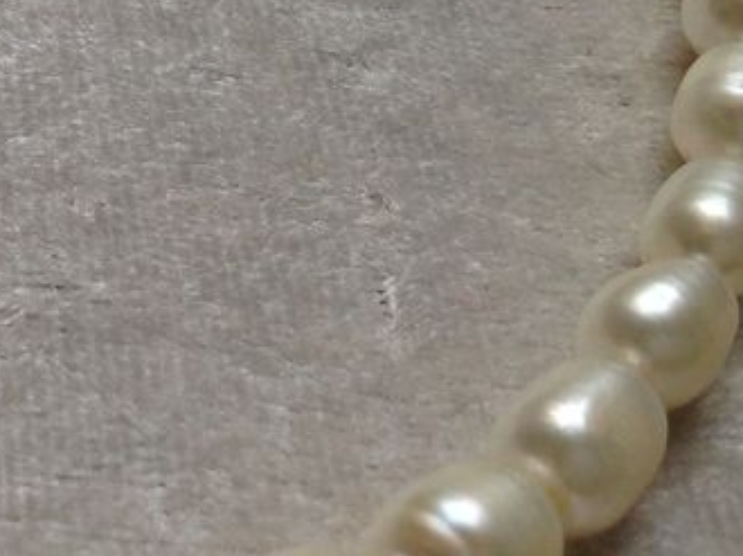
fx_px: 2274
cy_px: 30
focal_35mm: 106
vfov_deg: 13.8
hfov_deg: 17.4
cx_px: -239
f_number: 2.4
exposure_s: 1/40
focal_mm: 4.28
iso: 64
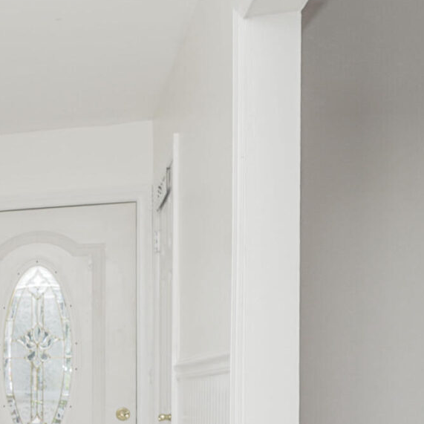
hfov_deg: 21.3
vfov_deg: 27.1
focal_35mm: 61
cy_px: 391
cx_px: -286
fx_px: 845
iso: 64
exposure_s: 1/80
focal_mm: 16
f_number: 6.3
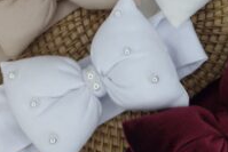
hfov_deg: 40.7
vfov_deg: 26.8
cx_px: 148
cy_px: 6
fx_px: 304
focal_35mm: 48
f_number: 1.8
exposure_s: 1/100
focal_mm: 5.54
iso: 64
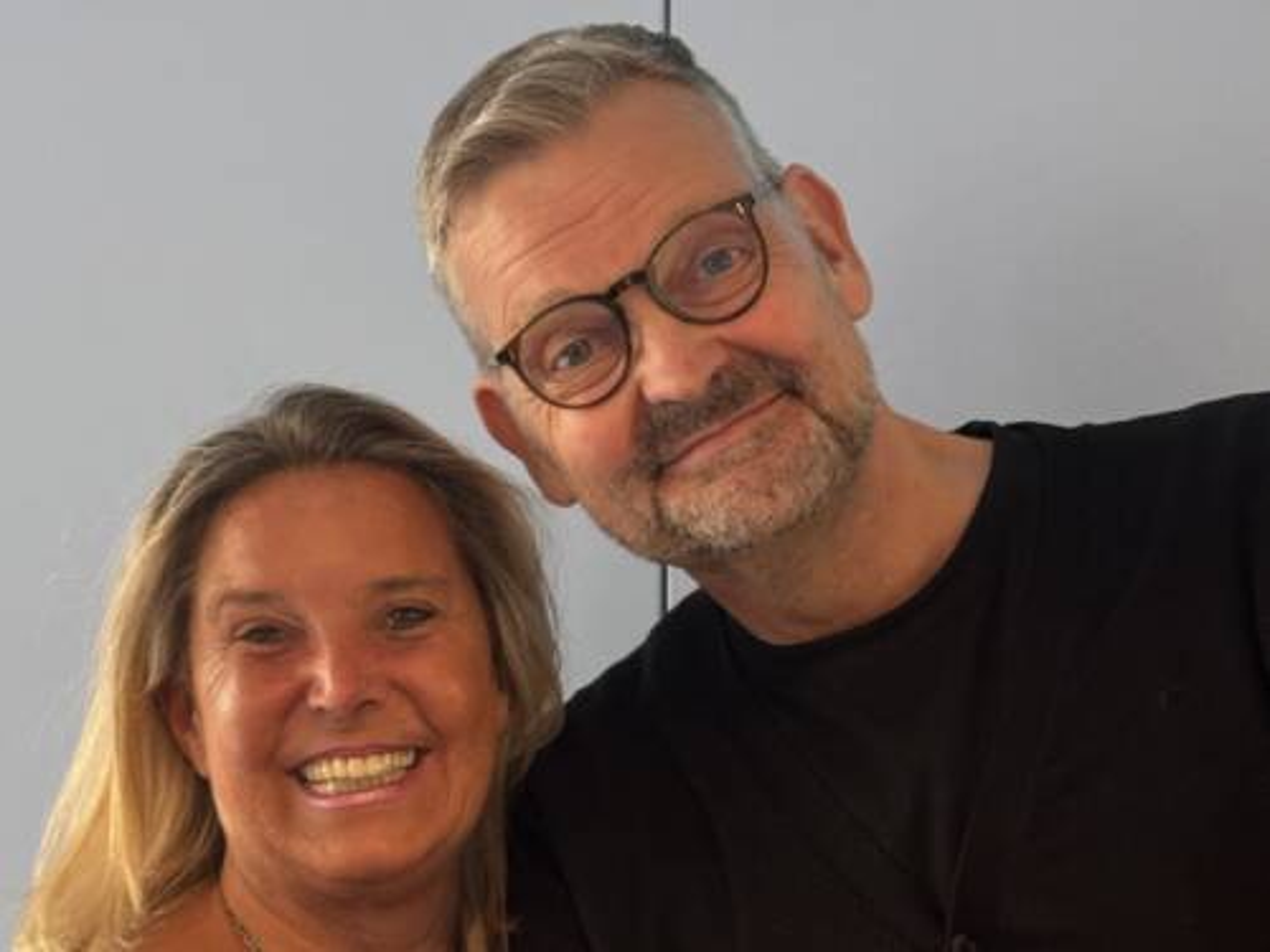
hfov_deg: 50.1
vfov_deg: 38.7
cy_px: 476
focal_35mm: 37
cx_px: 635
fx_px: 1357
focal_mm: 6.76
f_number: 1.78
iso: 250
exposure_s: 1/59
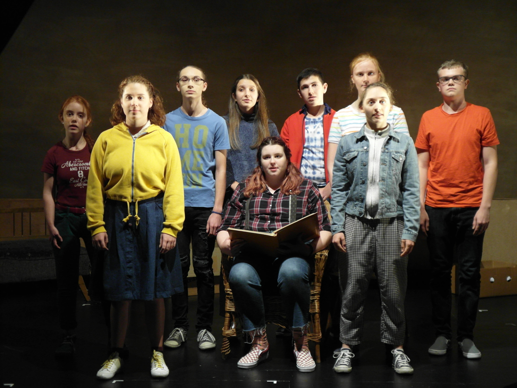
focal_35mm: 72
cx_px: 258
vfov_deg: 20.4
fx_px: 1075
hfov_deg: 27.0
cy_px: 194
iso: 320
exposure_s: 1/30
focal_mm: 15.6
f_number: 2.4
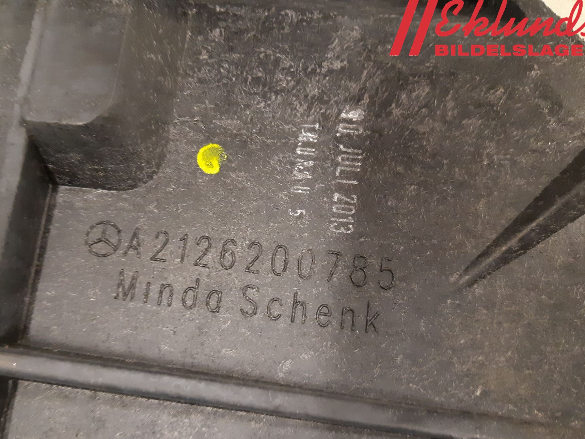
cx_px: 250
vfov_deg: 45.2
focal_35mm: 31
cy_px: 260
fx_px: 524
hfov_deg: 58.1
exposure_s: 1/25
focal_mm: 3.93
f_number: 1.7
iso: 400
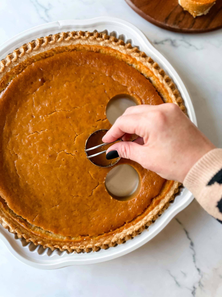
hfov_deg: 56.8
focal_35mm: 24
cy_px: 148
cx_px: 111
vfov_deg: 71.6
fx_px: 205
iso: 125
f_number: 1.8
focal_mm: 6.86
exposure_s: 1/60
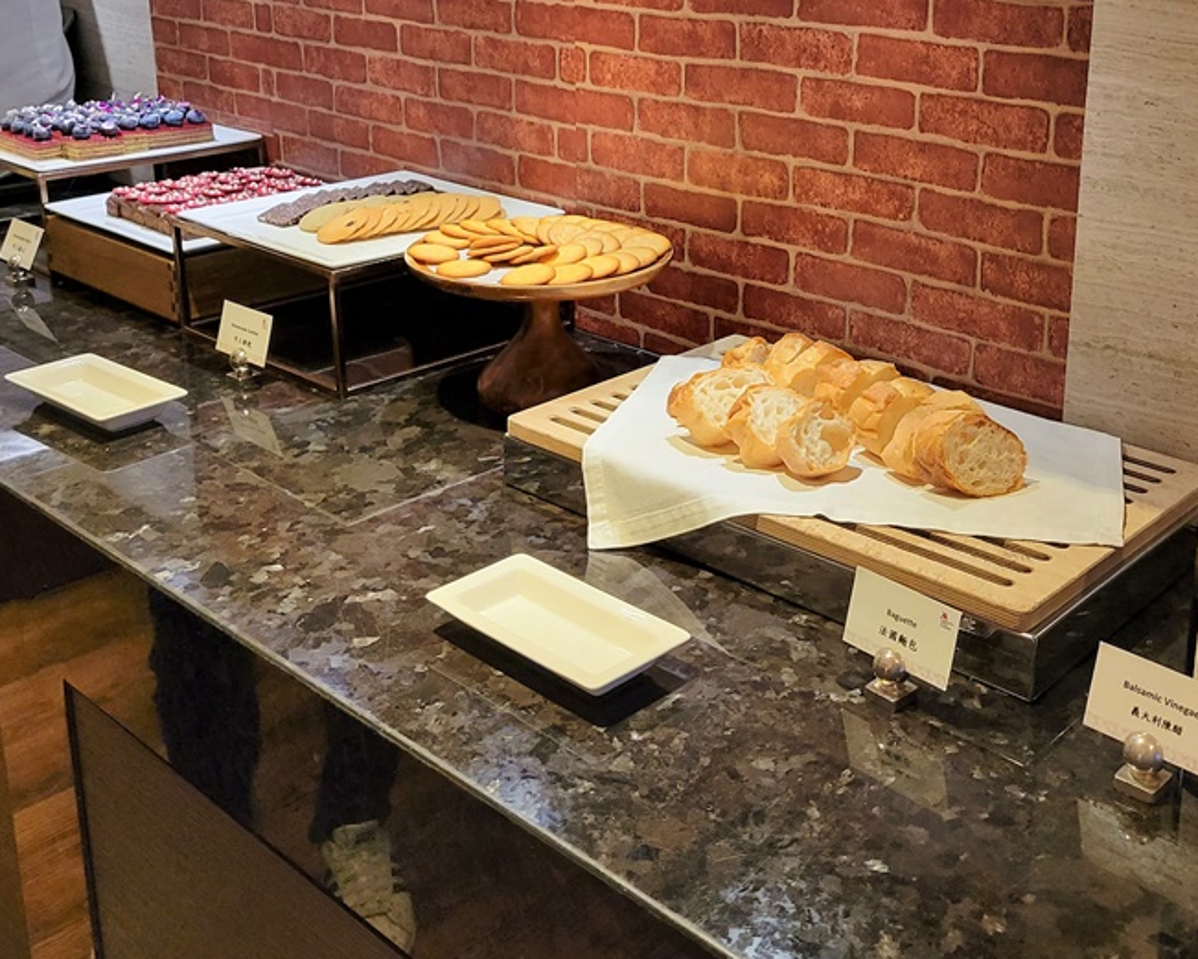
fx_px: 1383
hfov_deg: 46.5
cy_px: 280
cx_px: 725
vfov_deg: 37.6
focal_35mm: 39
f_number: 1.8
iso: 320
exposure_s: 1/120
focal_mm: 5.4
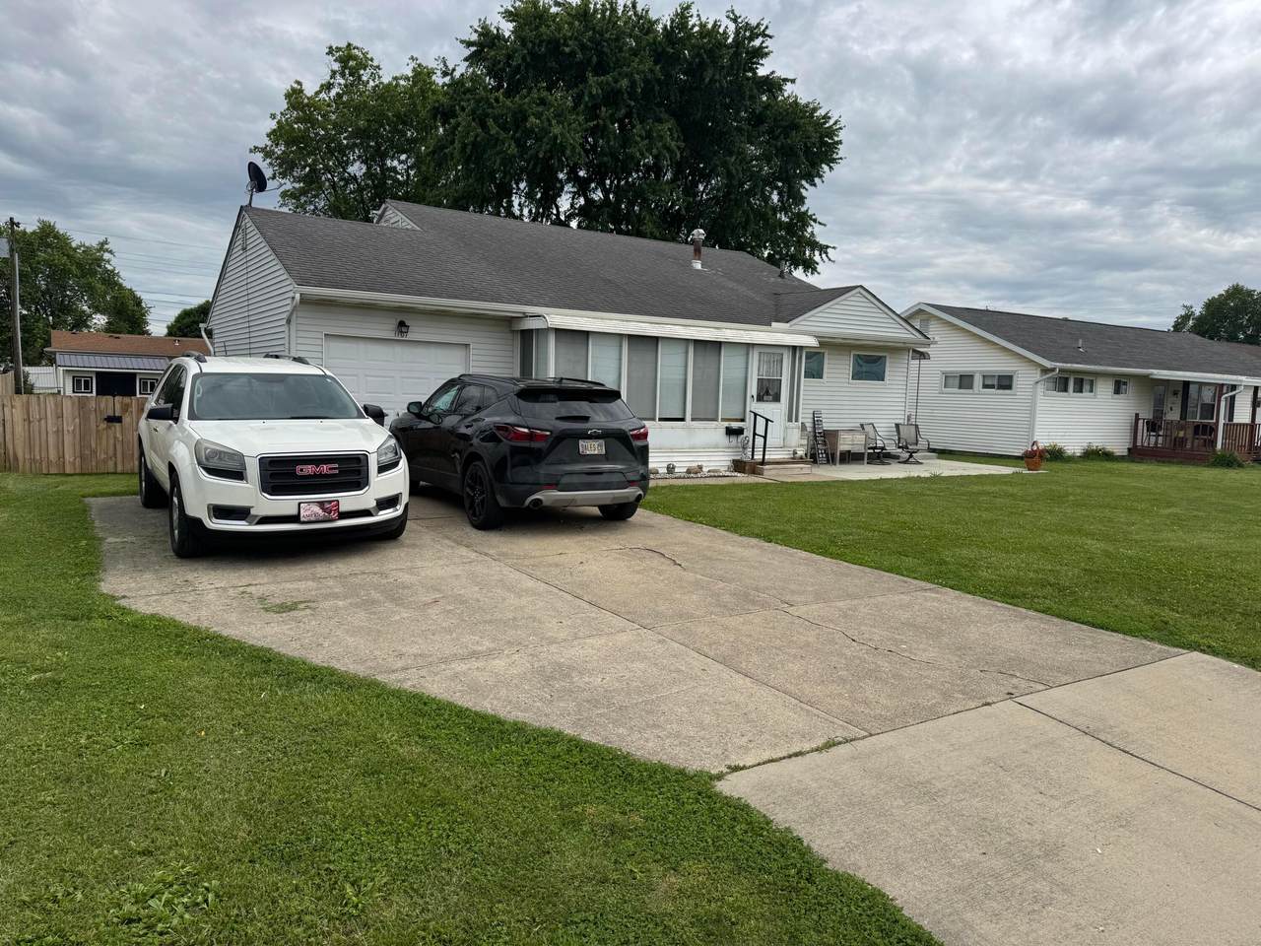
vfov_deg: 56.8
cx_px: 630
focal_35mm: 24
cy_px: 473
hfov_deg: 71.6
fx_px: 874
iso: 80
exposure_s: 1/5348
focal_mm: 6.76
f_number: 1.78
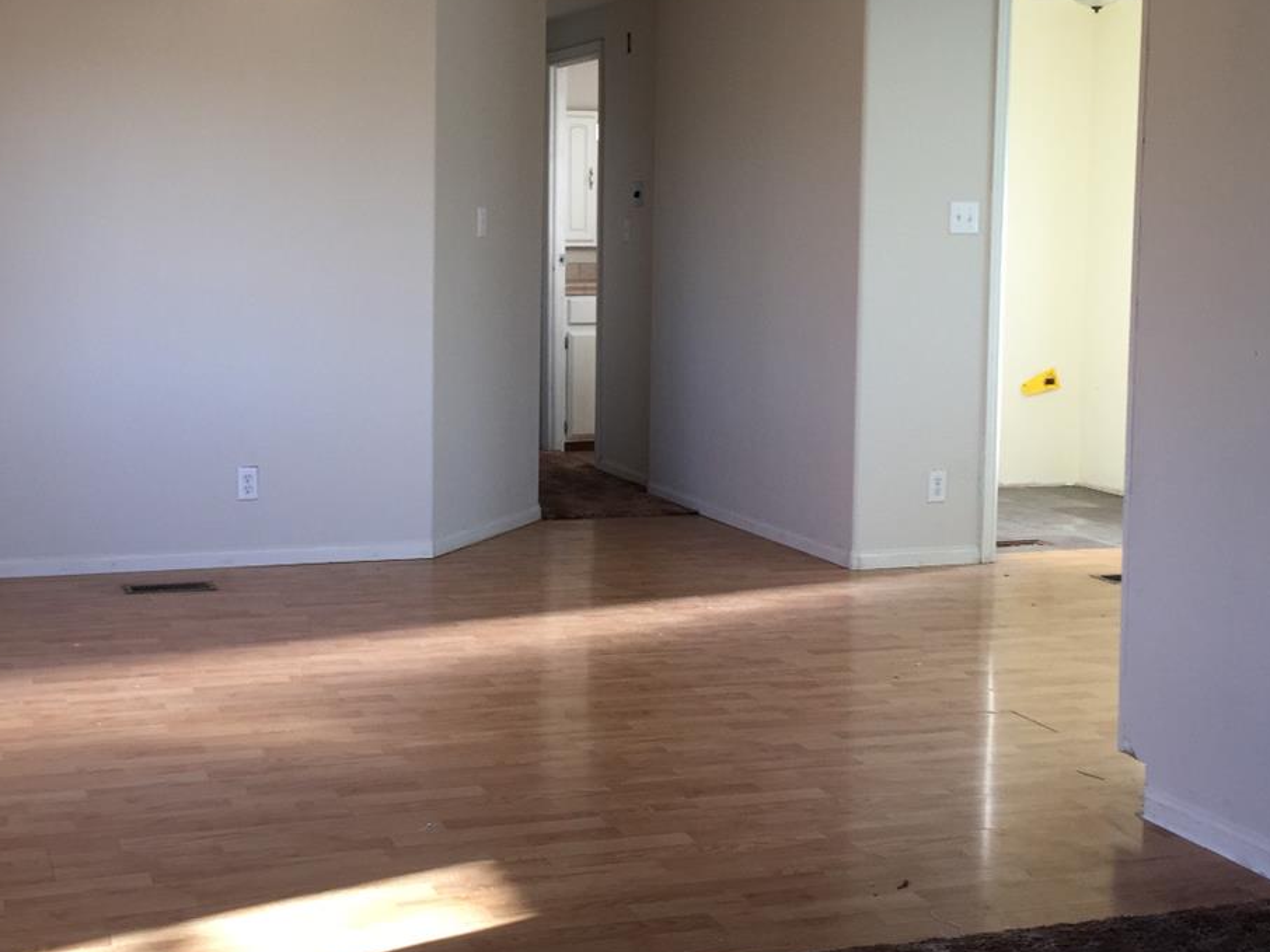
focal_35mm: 48
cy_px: 342
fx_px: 1761
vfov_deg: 30.1
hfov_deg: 39.4
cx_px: 468
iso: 40
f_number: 2.2
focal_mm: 4.15
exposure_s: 1/60
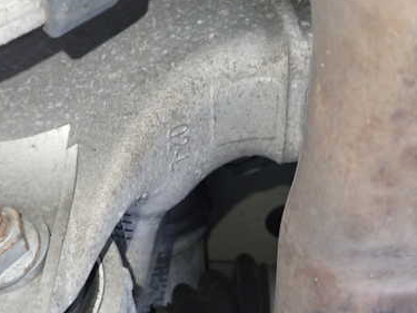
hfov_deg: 39.3
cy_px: 198
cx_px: 143
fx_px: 578
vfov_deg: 30.1
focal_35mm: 48
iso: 400
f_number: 2.3
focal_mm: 5.4
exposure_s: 1/30
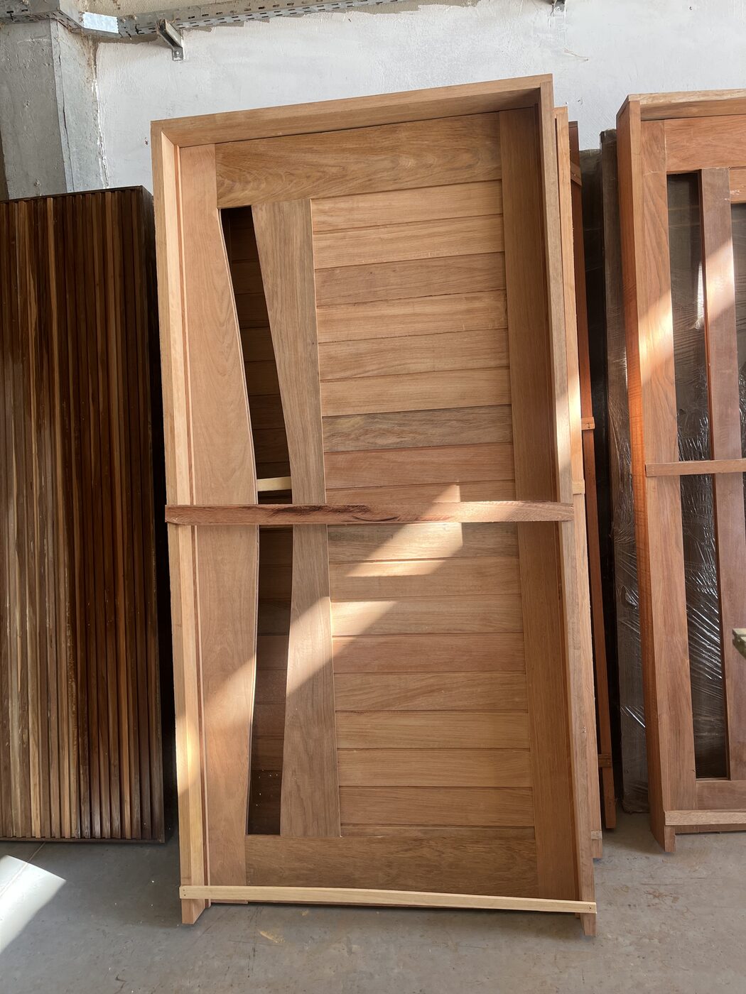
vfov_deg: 67.3
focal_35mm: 26
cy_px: 497
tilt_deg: -8.2
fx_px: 747
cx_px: 373
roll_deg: +3.7
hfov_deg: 53.1
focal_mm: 5.1
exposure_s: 1/121
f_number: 1.6
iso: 50
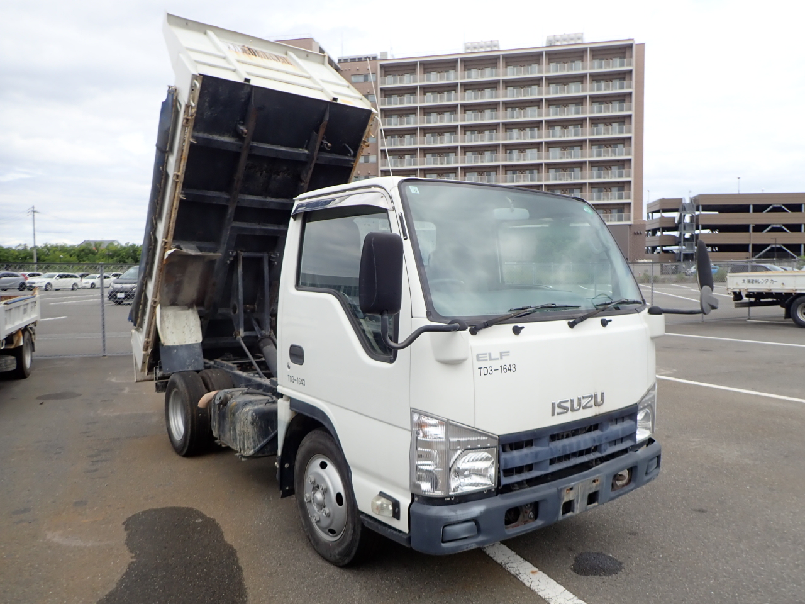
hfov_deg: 69.4
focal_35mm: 25
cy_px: 302
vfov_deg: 54.9
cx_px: 402
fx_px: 581
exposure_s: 1/800
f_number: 2.8
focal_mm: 4.5
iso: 100
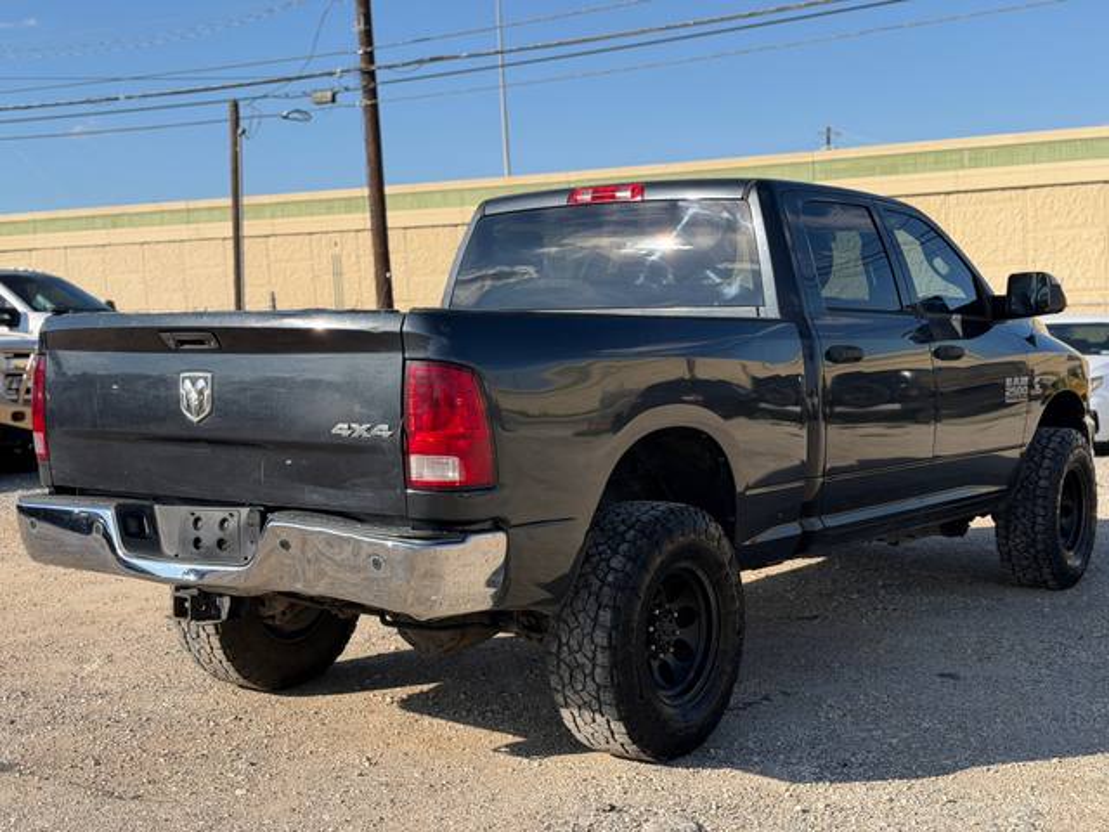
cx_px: 554
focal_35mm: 48
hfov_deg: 39.7
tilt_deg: -3.5
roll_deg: +2.9
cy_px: 416
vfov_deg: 30.3
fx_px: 1538
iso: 64
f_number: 1.78
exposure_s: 1/4098
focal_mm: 6.76
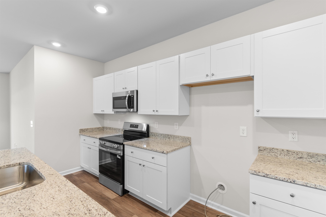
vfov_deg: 73.7
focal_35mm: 16
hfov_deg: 96.7
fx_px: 145
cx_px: 163
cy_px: 108
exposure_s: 1/4
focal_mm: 11
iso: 100
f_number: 4.8
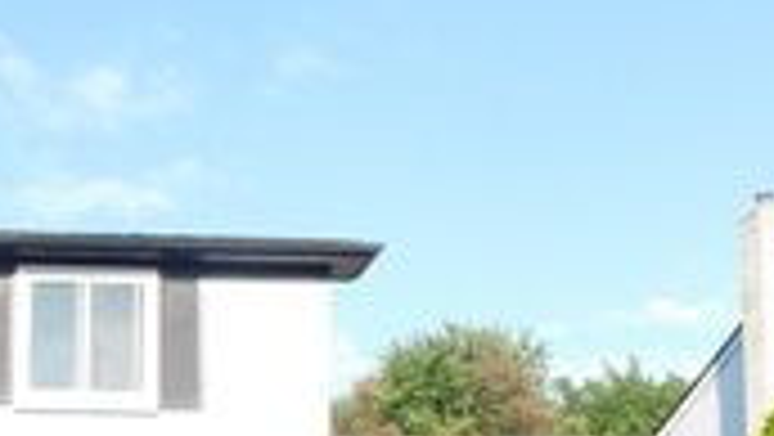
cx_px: 22
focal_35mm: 73
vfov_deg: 15.7
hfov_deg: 27.5
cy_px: 578
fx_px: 1499
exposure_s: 1/640
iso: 125
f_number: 3
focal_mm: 4
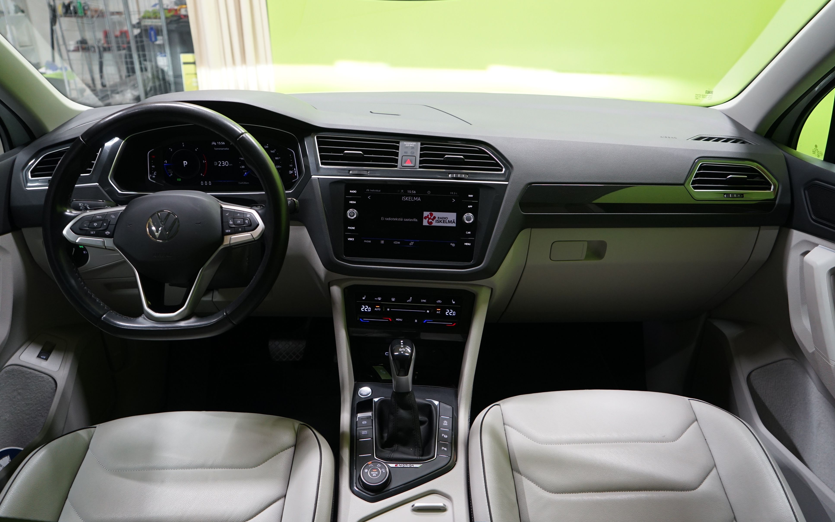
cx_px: 419
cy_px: 252
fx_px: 569
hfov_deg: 72.5
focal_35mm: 25
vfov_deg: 49.3
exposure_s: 1/20
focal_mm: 24
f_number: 4.5
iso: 1000
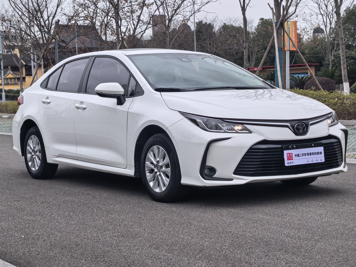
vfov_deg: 20.2
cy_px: 134
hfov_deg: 26.7
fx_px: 751
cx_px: 178
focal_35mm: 73
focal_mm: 6.98
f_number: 1.4
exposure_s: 1/100
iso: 100
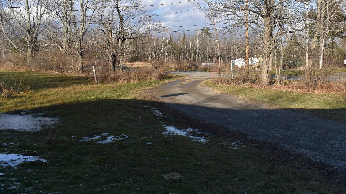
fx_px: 349
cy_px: 61
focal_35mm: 38
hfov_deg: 52.6
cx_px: 200
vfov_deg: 30.9
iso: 200
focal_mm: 18
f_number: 9
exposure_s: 1/320
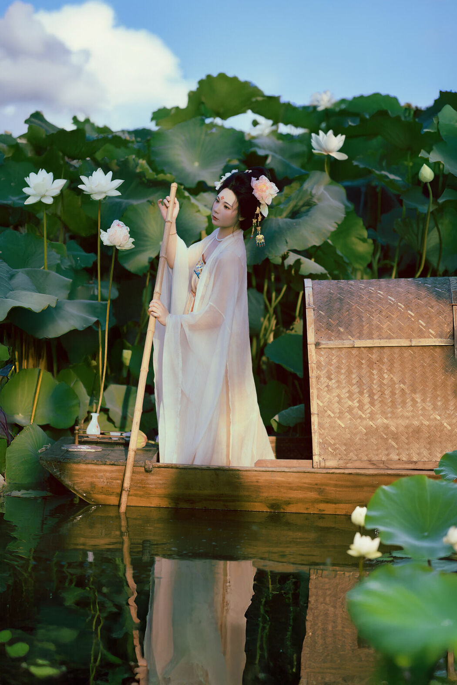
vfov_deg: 23.9
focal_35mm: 85
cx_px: 228
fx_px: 1618
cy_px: 342
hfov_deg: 16.1
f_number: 1.6
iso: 100
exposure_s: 1/2000
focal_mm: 85
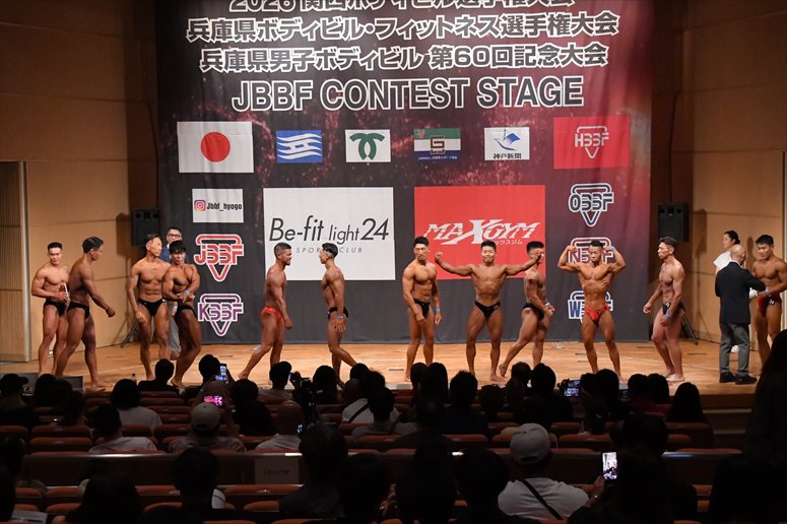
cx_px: 394
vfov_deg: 17.5
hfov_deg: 26.0
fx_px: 1704
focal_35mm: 78
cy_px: 262
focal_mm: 52
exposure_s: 1/400
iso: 9000
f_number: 5.6
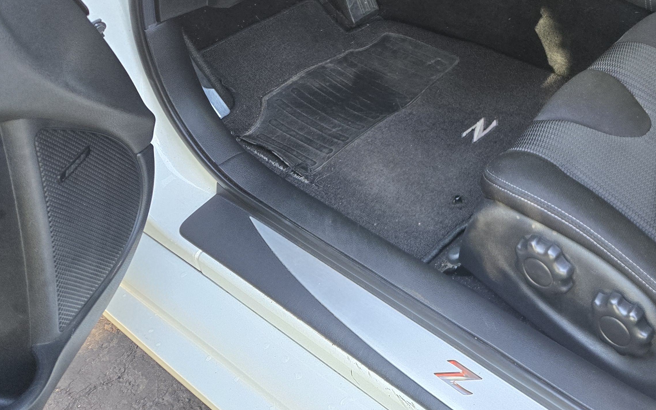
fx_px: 769
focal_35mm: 43
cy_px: 13
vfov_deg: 28.3
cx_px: 554
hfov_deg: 43.3
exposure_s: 1/120
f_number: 1.8
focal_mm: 5.4
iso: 160
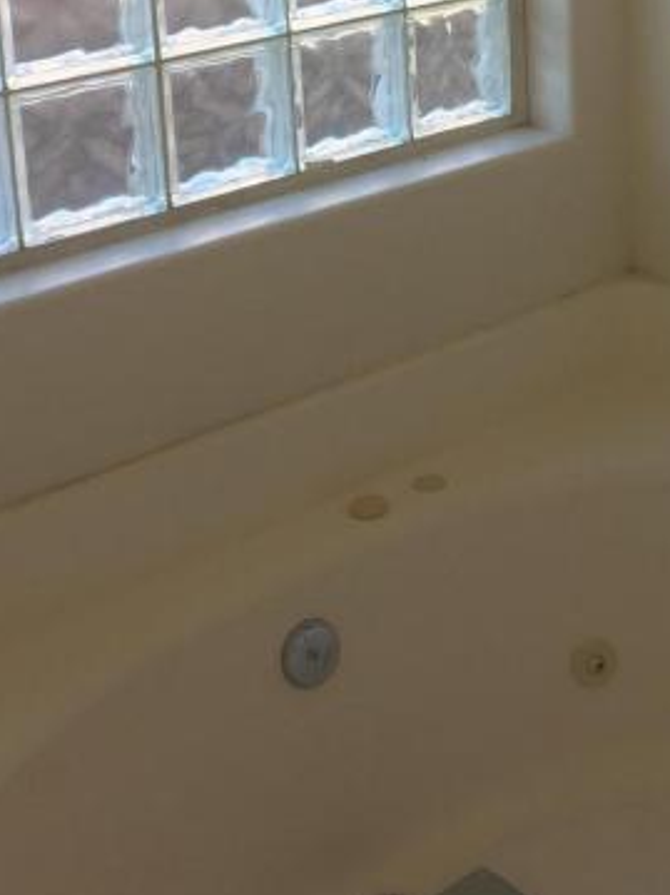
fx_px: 1601
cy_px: 75
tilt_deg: -11.8
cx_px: 543
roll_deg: +0.3
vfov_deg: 29.8
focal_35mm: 62
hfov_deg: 23.3
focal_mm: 4.15
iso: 32
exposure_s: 1/120
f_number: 2.2
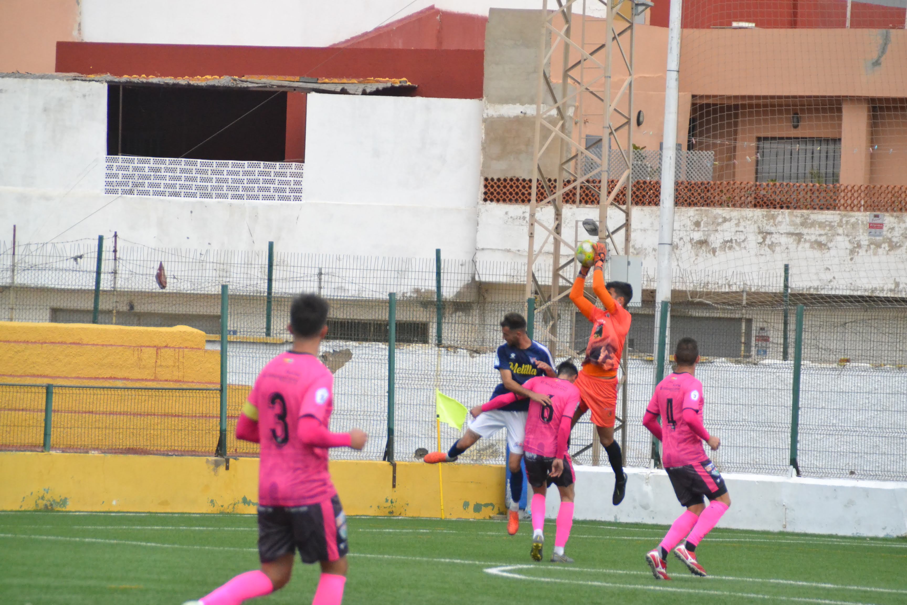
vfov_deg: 4.6
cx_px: 454
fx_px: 7558
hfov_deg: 6.9
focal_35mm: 300
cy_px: 302
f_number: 11
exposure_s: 1/4000
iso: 3200
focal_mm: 200
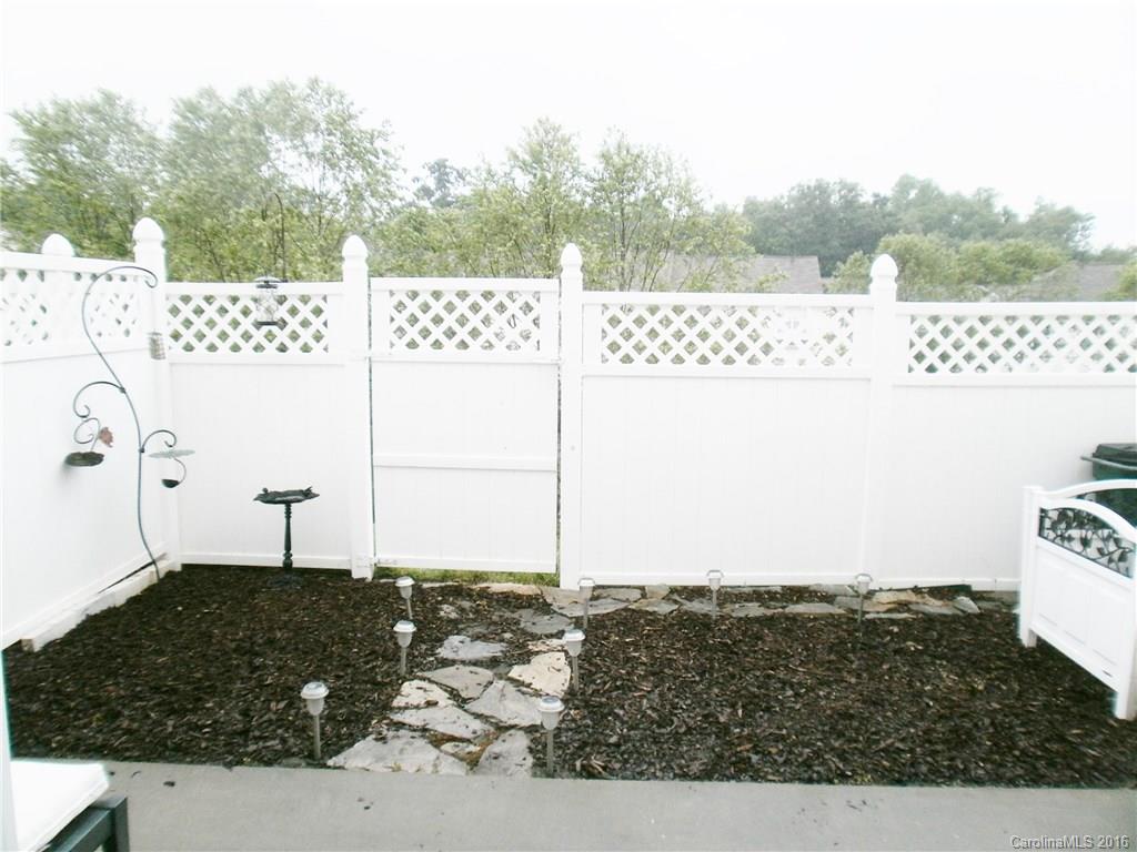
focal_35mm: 26
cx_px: 568
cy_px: 426
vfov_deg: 53.1
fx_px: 854
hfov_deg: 67.3
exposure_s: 1/800
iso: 100
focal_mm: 4.65
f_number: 2.6
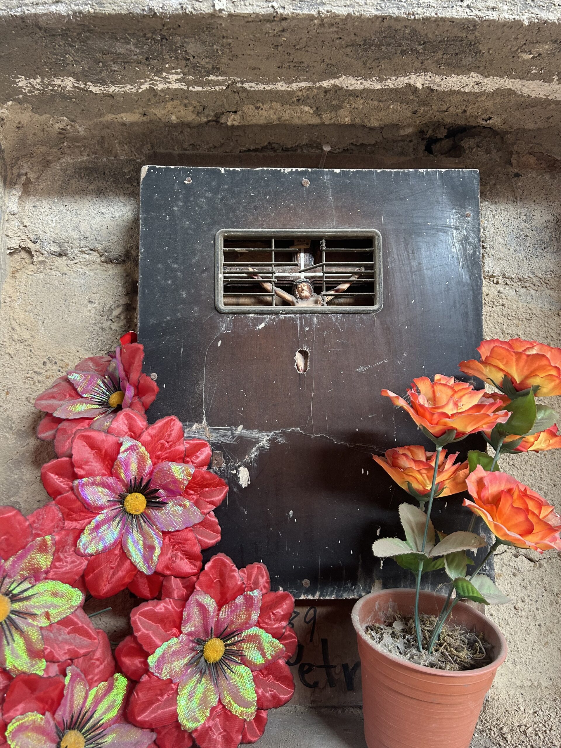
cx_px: 280
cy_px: 374
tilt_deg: +4.5
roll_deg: -0.6
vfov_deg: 67.3
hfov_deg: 53.1
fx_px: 562
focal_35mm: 26
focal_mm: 5.7
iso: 160
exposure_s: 1/60
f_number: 1.5
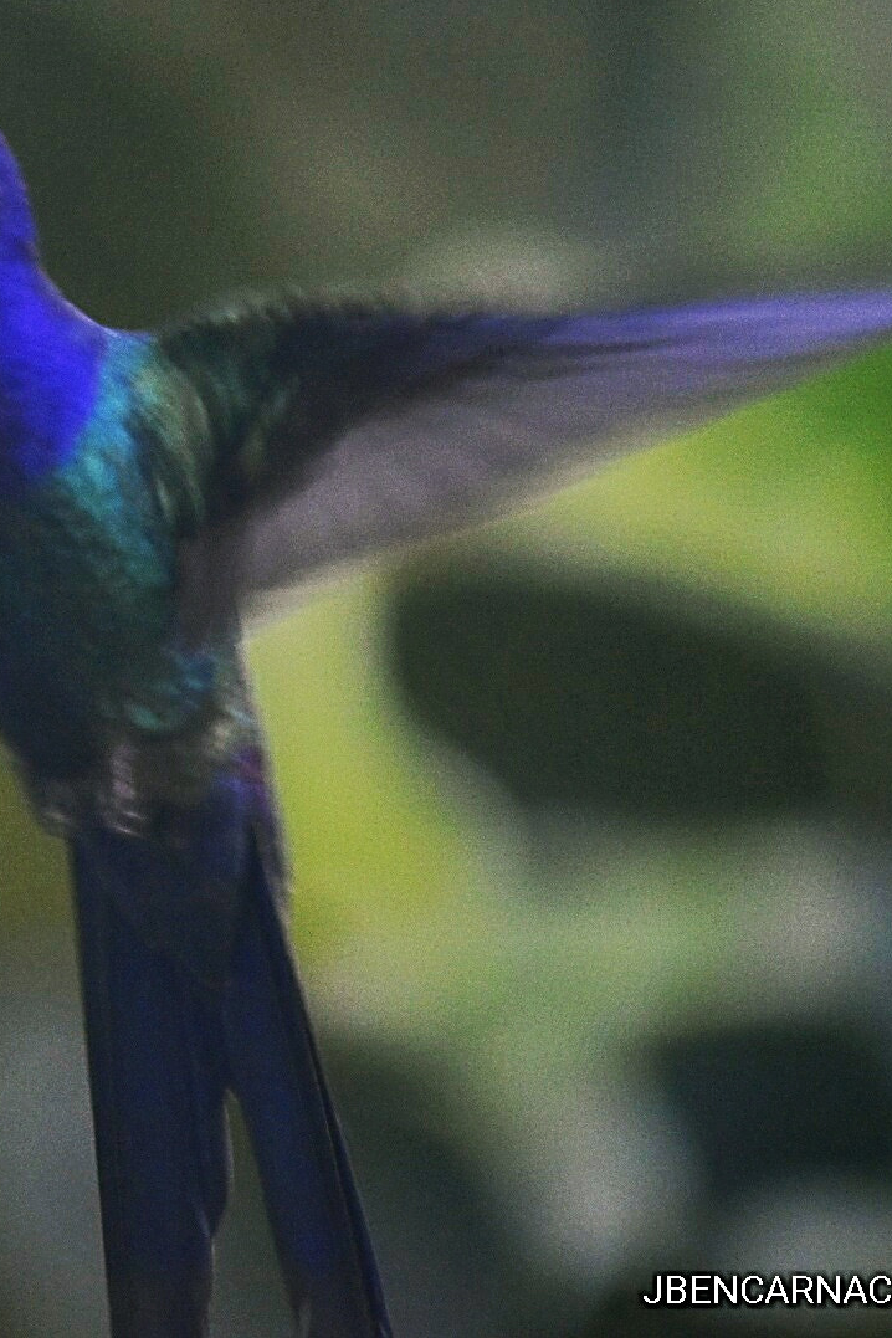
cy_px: 668
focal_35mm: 677
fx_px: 25160
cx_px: -36
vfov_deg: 3.0
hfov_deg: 2.0
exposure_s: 1/200
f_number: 5.6
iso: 3200
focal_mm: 300
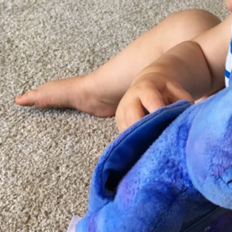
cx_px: 238
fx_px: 561
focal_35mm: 74
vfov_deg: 22.8
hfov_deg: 22.4
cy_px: 21
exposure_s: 1/30
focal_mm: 4.15
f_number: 2.2
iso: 100
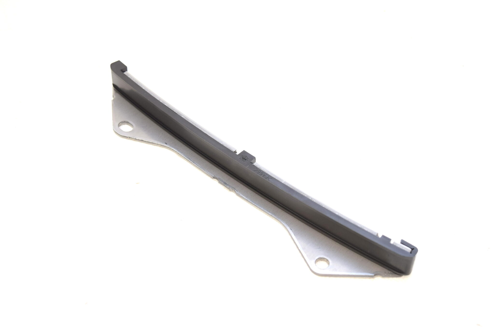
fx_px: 826
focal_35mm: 60
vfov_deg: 22.7
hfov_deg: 33.4
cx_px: 248
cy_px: 166
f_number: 5.6
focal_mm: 40
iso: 400
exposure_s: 1/125
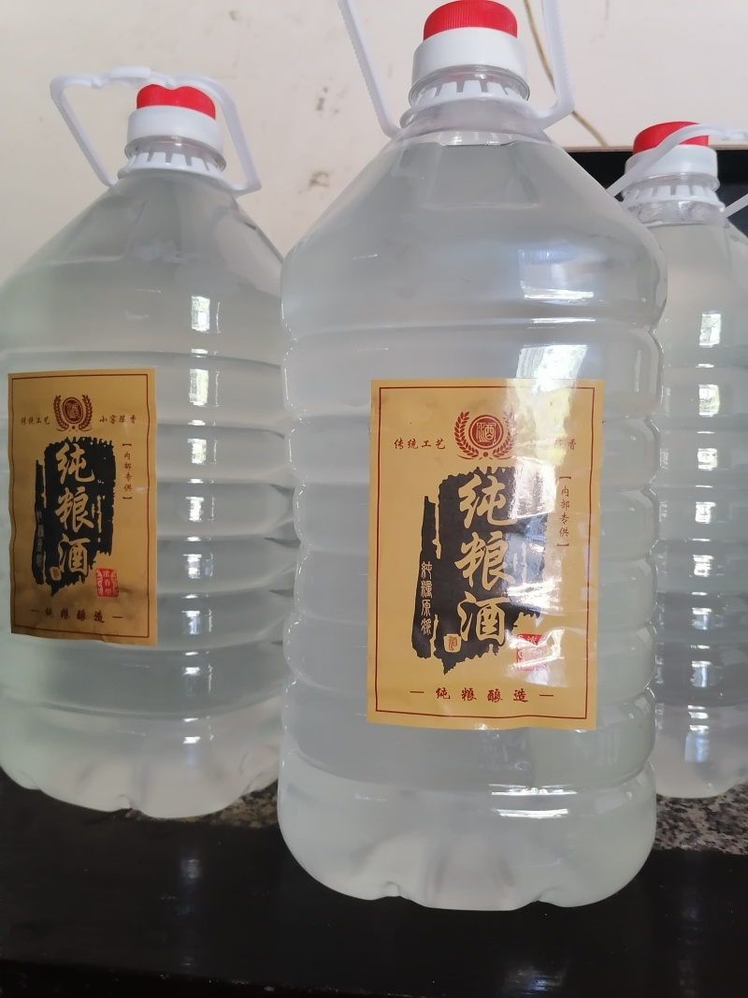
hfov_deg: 51.3
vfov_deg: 65.3
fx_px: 778
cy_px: 499
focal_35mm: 27
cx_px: 374
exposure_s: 1/33.3
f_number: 1.8
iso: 200
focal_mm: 5.3
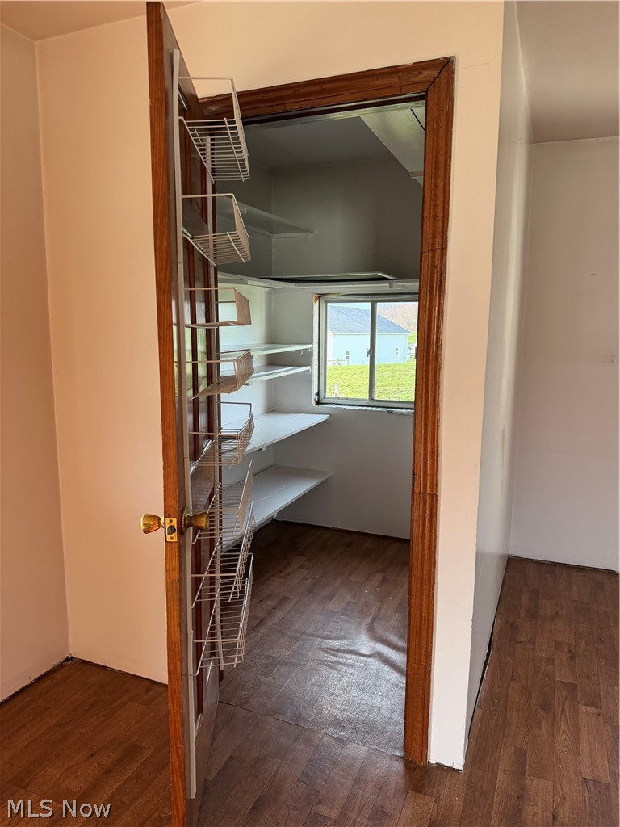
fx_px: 573
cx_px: 310
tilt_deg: -9.6
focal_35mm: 24
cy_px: 414
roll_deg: -0.7
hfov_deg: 56.8
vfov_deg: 71.6
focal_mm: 6.76
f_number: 1.78
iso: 200
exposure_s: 1/190
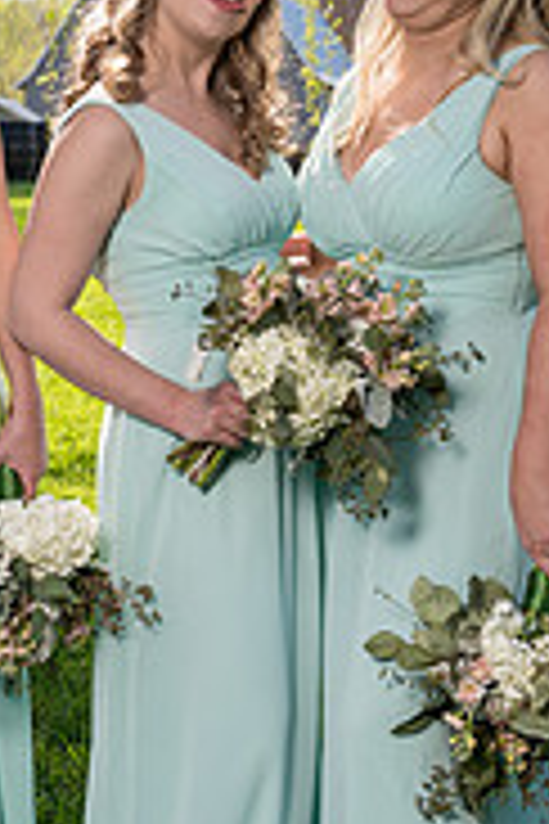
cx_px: -517
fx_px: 3042
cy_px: 372
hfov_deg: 9.7
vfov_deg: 15.4
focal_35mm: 133
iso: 100
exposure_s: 1/200
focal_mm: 41
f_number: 5.6
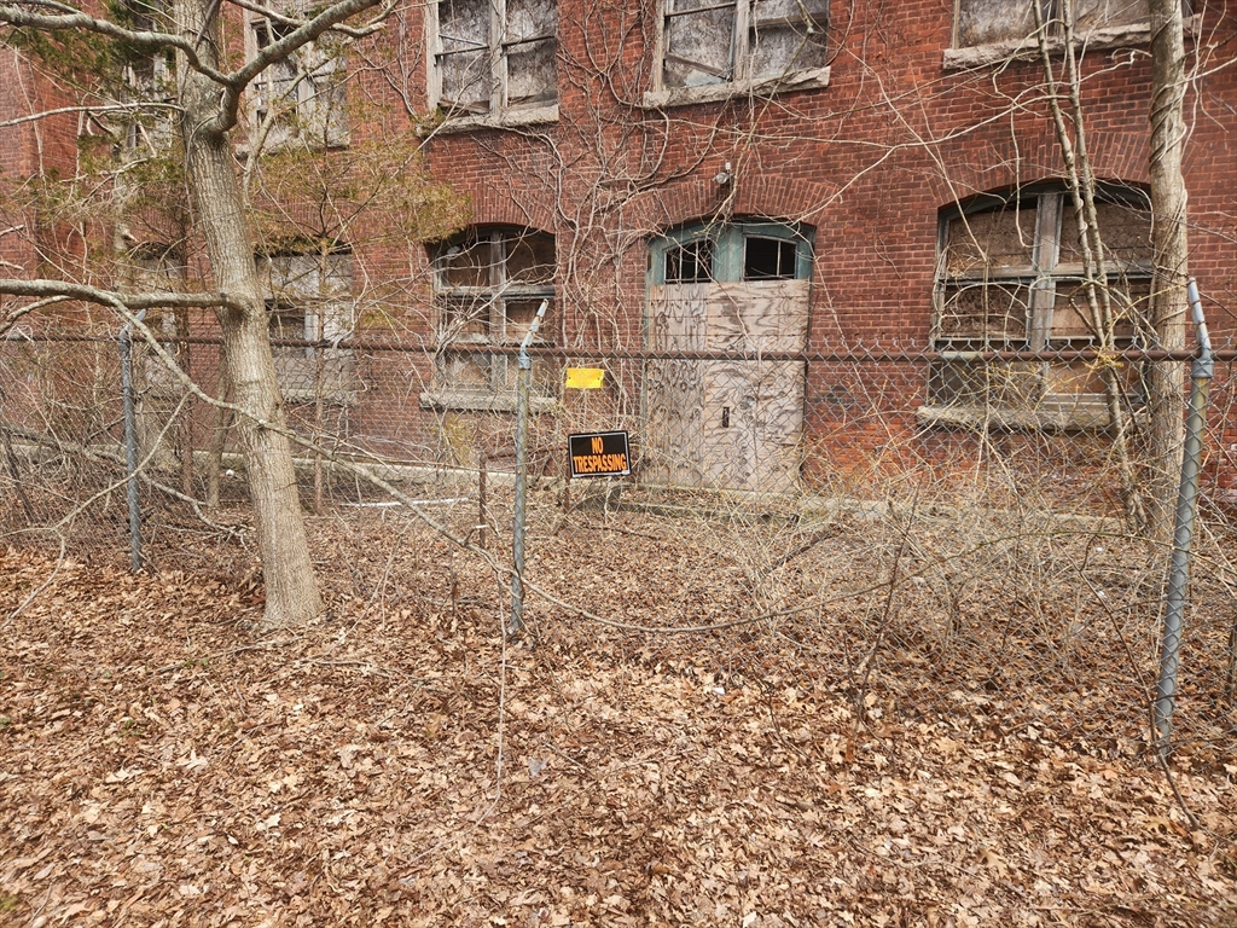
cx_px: 618
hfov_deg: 73.9
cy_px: 464
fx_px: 822
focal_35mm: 23
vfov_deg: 58.9
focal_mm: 5.4
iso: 20
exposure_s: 1/369
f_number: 1.8
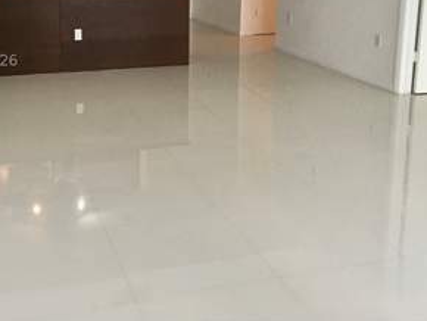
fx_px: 593
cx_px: 153
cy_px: 60
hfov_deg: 39.3
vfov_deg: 29.6
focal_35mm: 48
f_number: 2.2
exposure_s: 1/30
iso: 32
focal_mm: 4.15
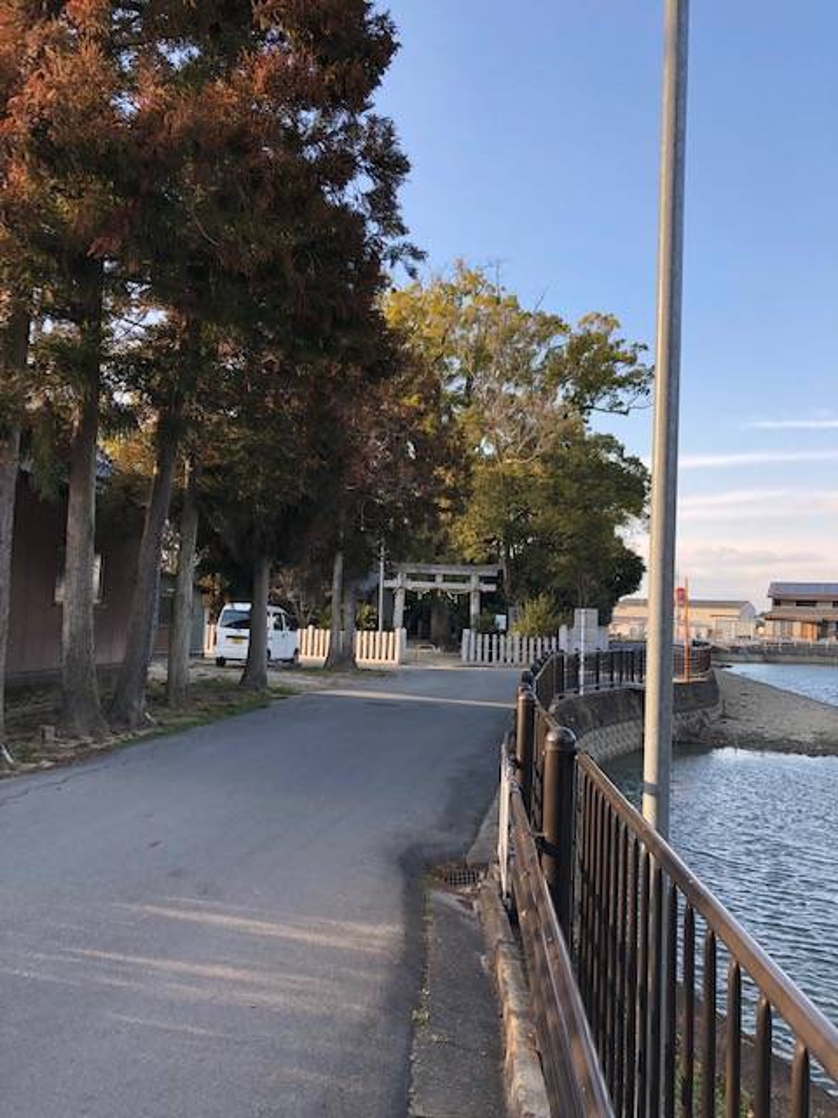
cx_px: 419
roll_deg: -1.1
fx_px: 904
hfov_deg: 49.7
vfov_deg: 63.4
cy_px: 559
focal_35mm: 28
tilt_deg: +3.2
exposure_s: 1/317
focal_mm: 3.99
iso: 20
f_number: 1.8
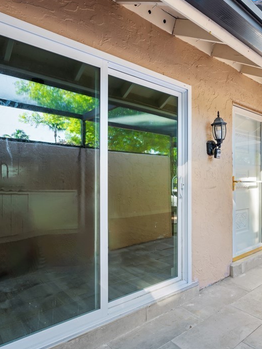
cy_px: 179
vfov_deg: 71.6
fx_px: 242
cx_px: 180
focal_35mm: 24
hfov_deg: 55.3
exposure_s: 1/10
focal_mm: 16
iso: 200
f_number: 9
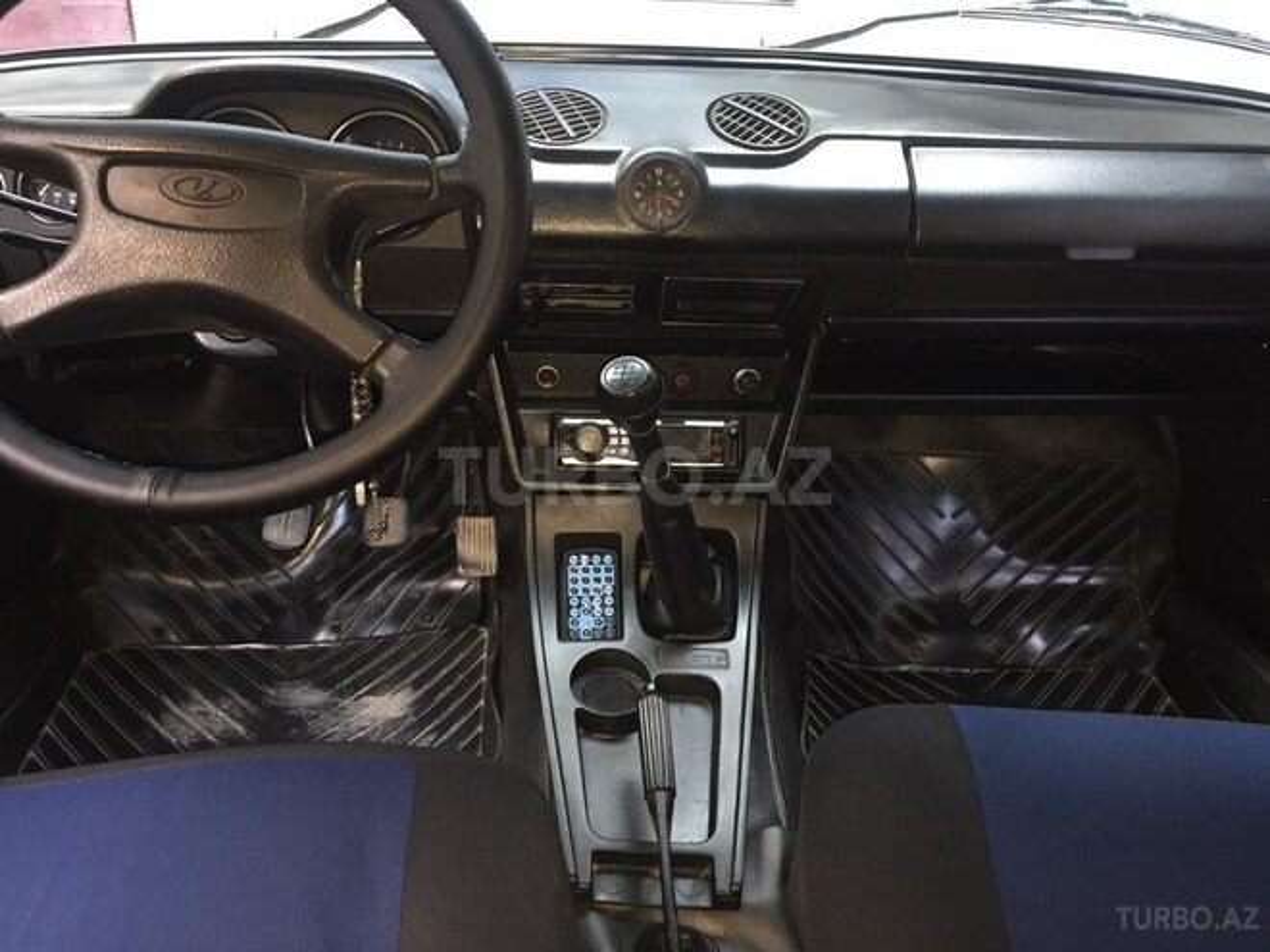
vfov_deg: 48.2
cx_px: 635
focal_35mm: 29
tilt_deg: -25.5
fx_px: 1064
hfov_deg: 61.7
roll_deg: -2.9
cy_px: 476
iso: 160
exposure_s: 1/20
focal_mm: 4.15
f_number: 2.2
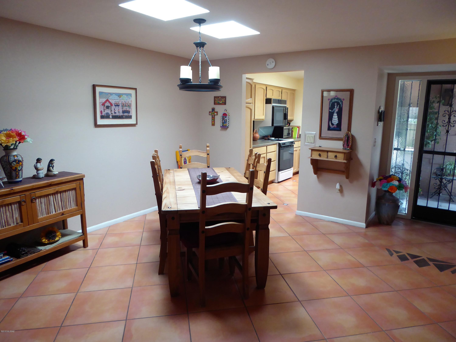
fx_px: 329
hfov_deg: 69.4
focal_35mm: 25
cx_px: 228
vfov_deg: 54.9
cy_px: 171
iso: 250
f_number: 3.3
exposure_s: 1/60
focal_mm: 4.3
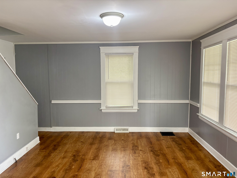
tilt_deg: -5.3
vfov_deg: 53.1
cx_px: 118
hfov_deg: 67.3
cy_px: 89
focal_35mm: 26
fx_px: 178
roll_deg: +1.1
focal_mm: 5.96
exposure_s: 1/60
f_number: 1.6
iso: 160
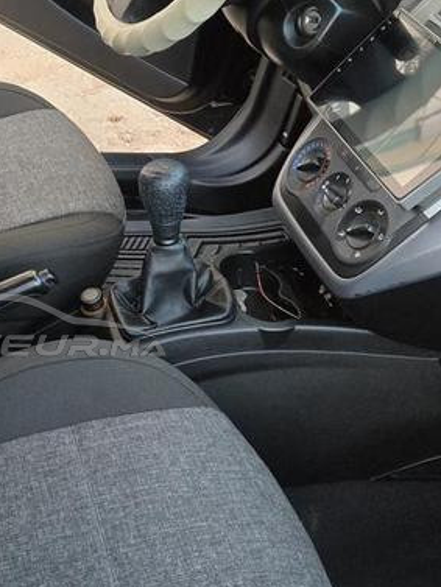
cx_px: 28
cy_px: 325
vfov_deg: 36.1
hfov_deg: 26.4
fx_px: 900
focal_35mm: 53
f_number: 1.8
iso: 800
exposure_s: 1/100
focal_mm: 5.4
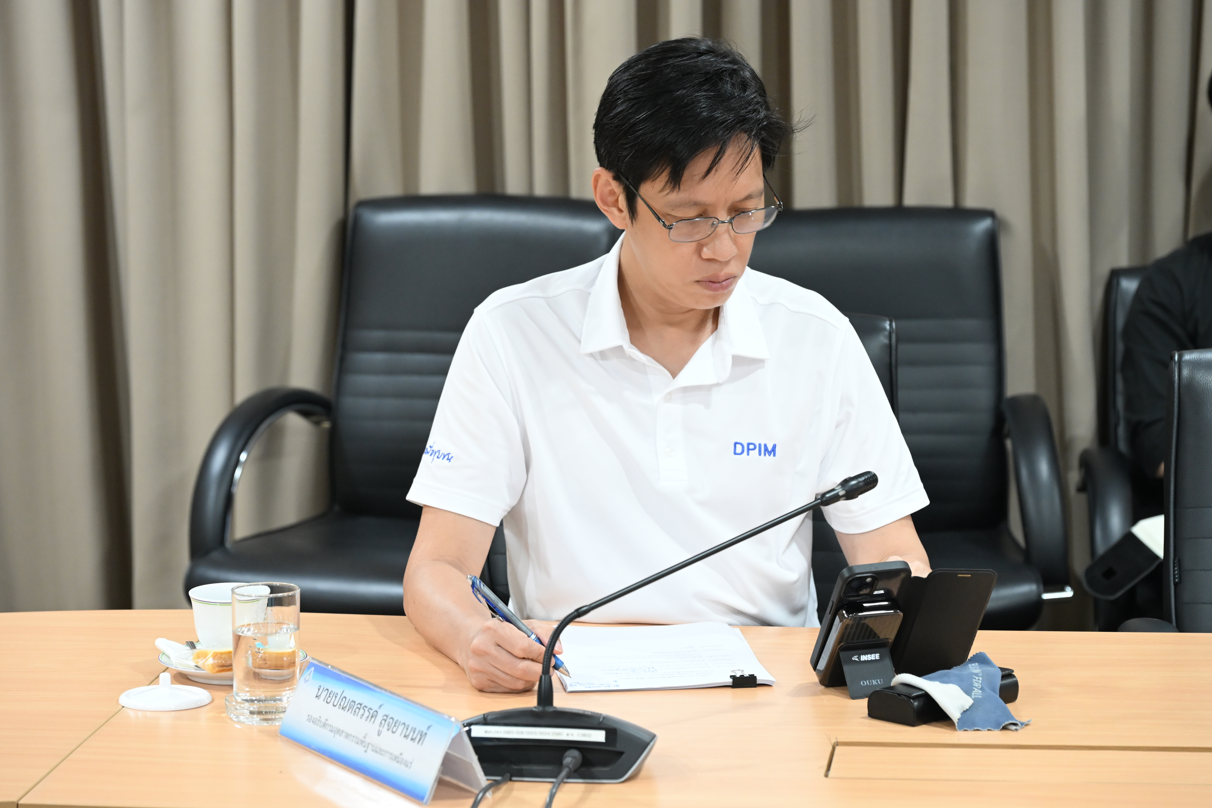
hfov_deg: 19.8
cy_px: 405
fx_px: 3467
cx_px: 608
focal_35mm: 103
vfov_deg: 13.3
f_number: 5.6
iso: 3200
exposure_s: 1/40
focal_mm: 101
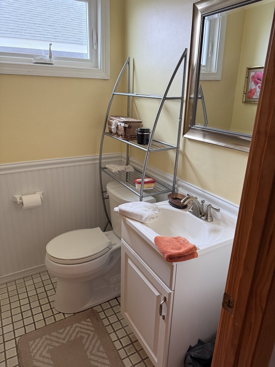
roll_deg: -3.0
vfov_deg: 71.6
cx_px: 138
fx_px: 254
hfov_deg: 56.8
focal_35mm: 24
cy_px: 184
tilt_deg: -19.7
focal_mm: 6.76
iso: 160
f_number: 1.78
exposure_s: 1/121
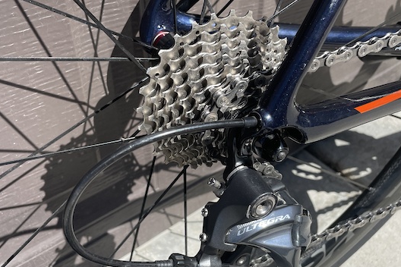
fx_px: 457
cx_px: 213
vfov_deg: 32.6
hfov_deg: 47.4
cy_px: 143
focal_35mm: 41
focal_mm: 4.2
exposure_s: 1/1984
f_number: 1.6
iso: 32
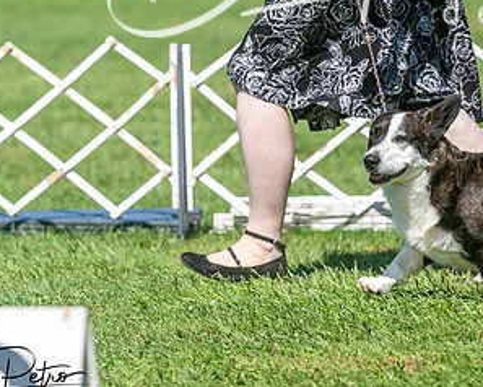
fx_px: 5893
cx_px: 311
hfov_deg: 4.7
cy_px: 29
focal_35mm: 412
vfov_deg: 3.8
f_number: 4
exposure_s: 1/1000
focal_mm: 170
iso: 80
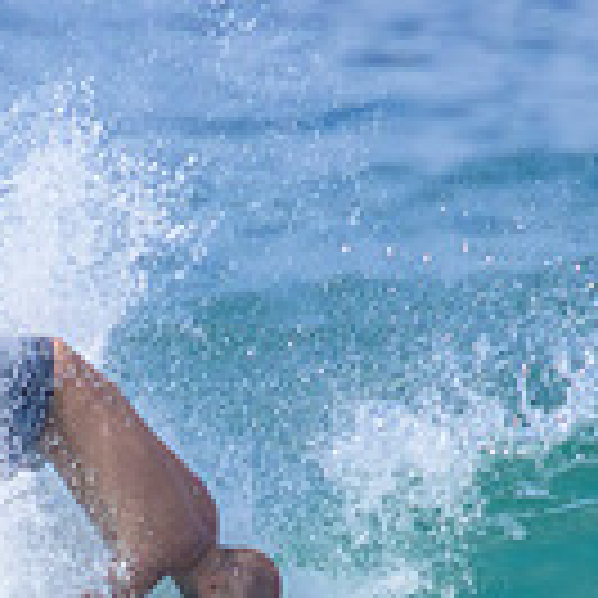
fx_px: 79215
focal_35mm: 4053
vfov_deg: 0.4
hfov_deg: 0.4
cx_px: -220
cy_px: 761
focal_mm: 800
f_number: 11
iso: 800
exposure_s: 1/2000
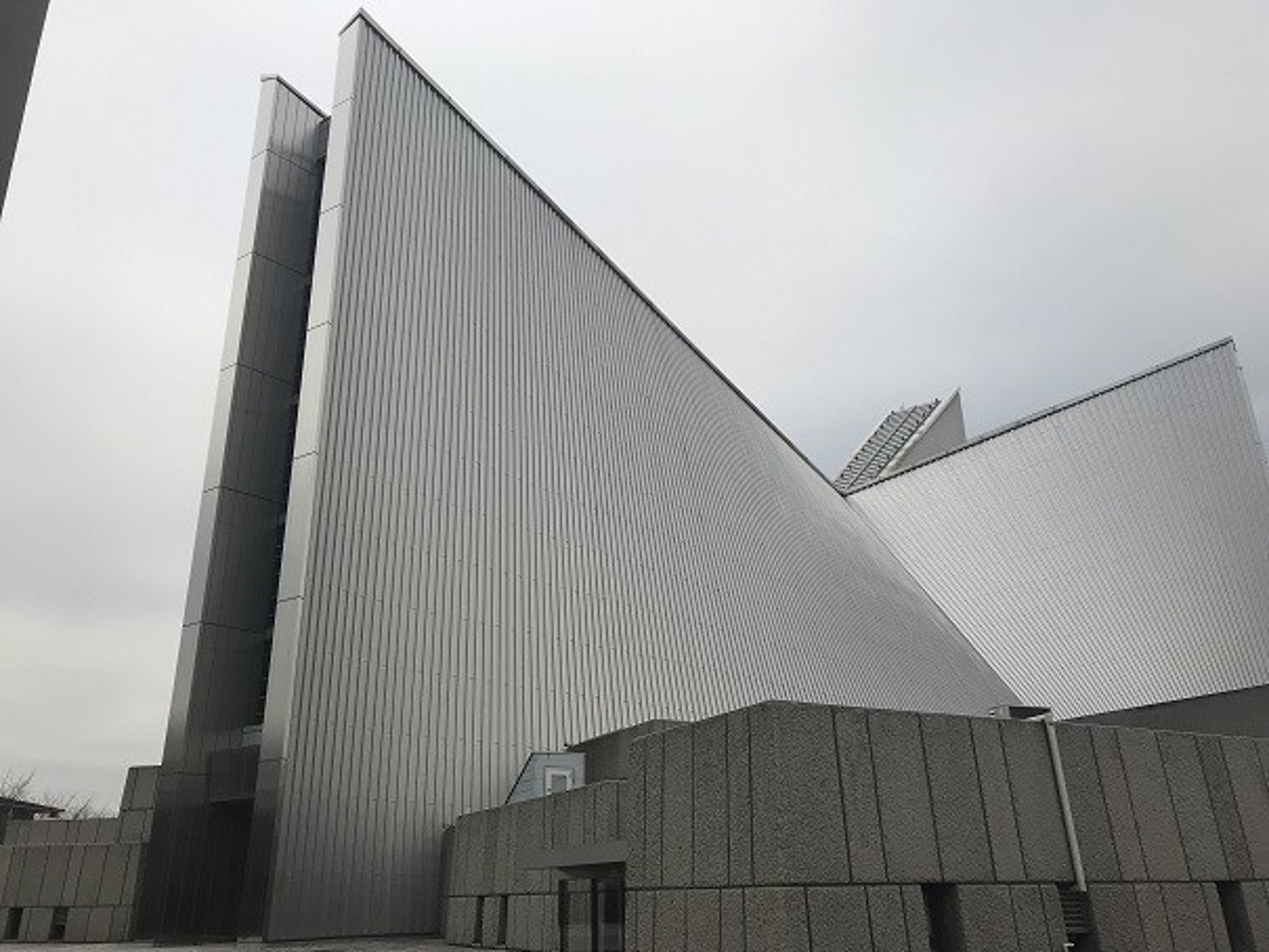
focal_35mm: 28
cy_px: 476
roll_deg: +1.2
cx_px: 634
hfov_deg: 63.4
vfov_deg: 49.8
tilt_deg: +22.0
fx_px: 1027
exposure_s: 1/1198
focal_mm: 3.99
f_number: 1.8
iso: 20
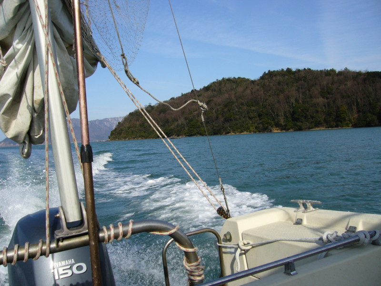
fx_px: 385
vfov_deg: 40.7
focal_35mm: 35
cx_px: 190
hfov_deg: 52.6
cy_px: 143
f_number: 5.6
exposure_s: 1/500
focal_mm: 5.8
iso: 80
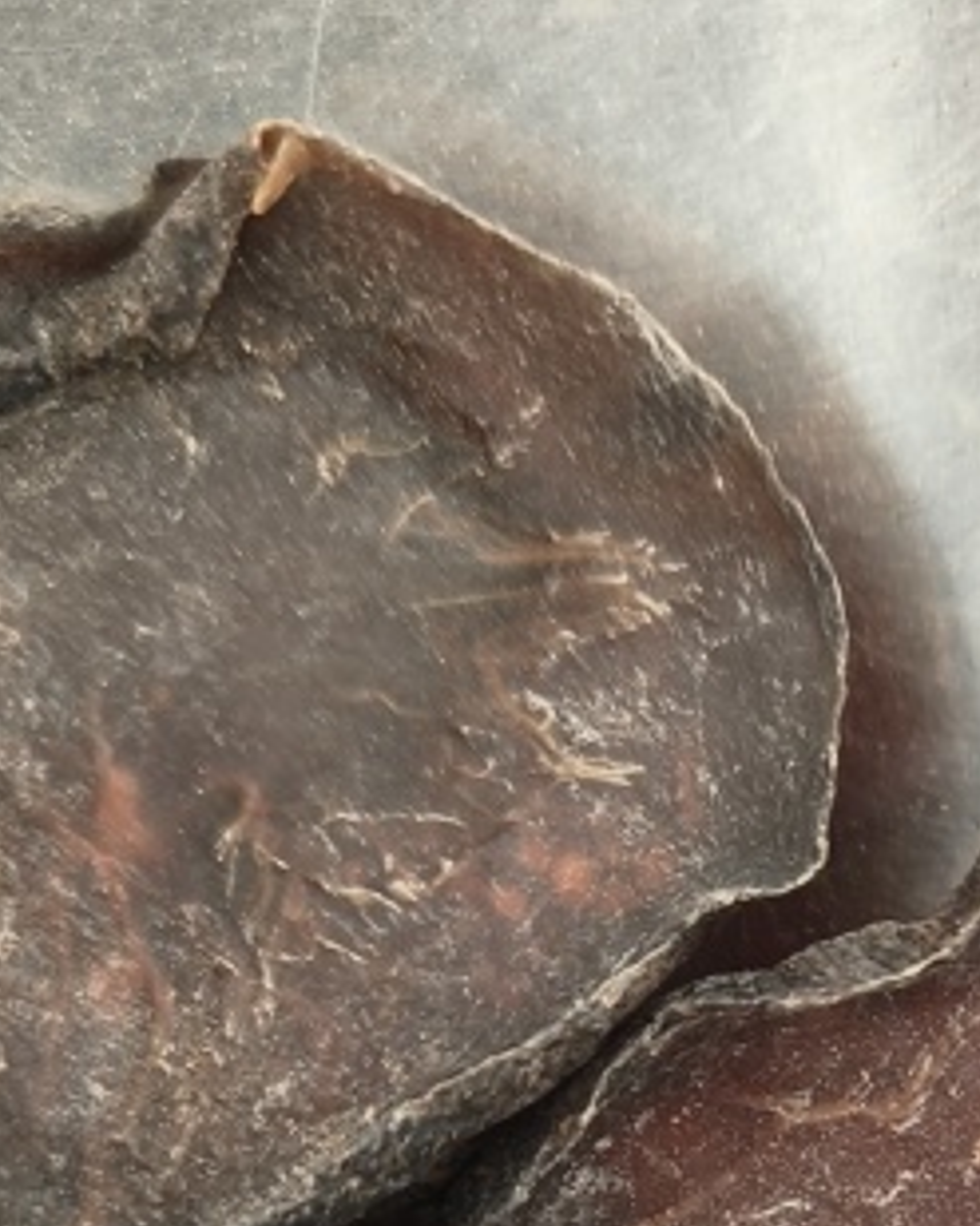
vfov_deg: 21.6
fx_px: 2938
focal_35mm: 81
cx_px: 1127
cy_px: 1537
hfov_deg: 18.1
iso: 200
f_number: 1.8
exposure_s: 1/82
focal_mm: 5.59
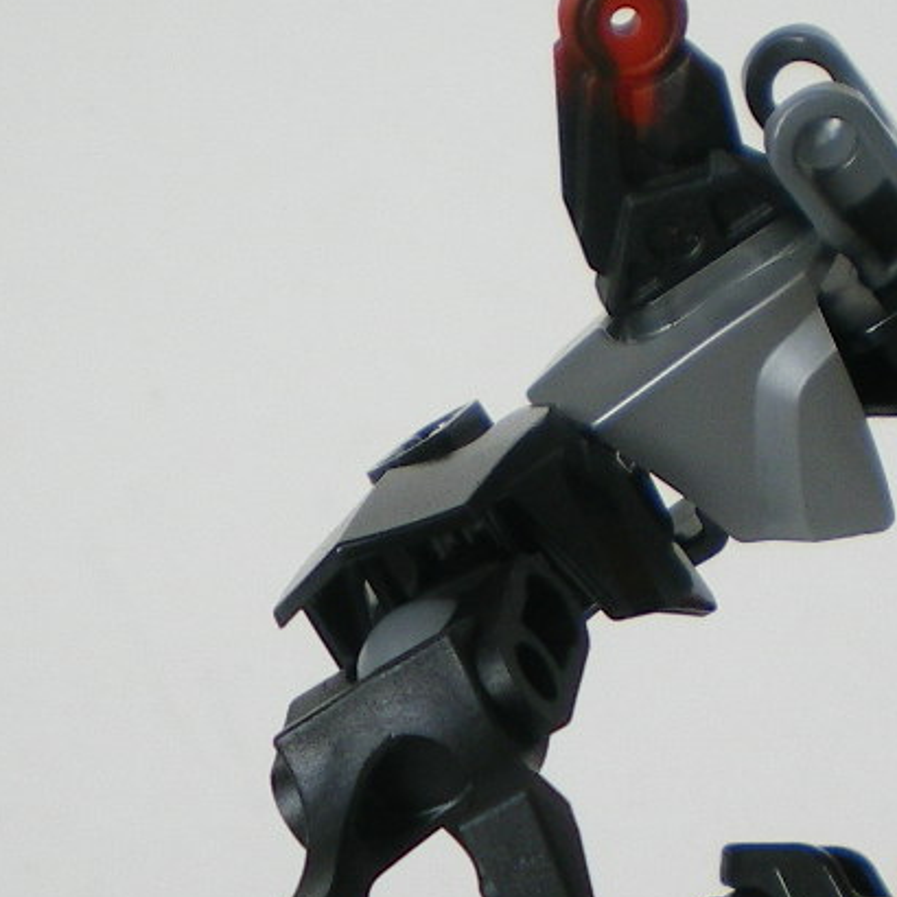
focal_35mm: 145
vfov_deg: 12.0
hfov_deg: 12.0
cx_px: 619
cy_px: 735
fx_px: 4251
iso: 80
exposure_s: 1/50
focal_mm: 7.4
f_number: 3.5
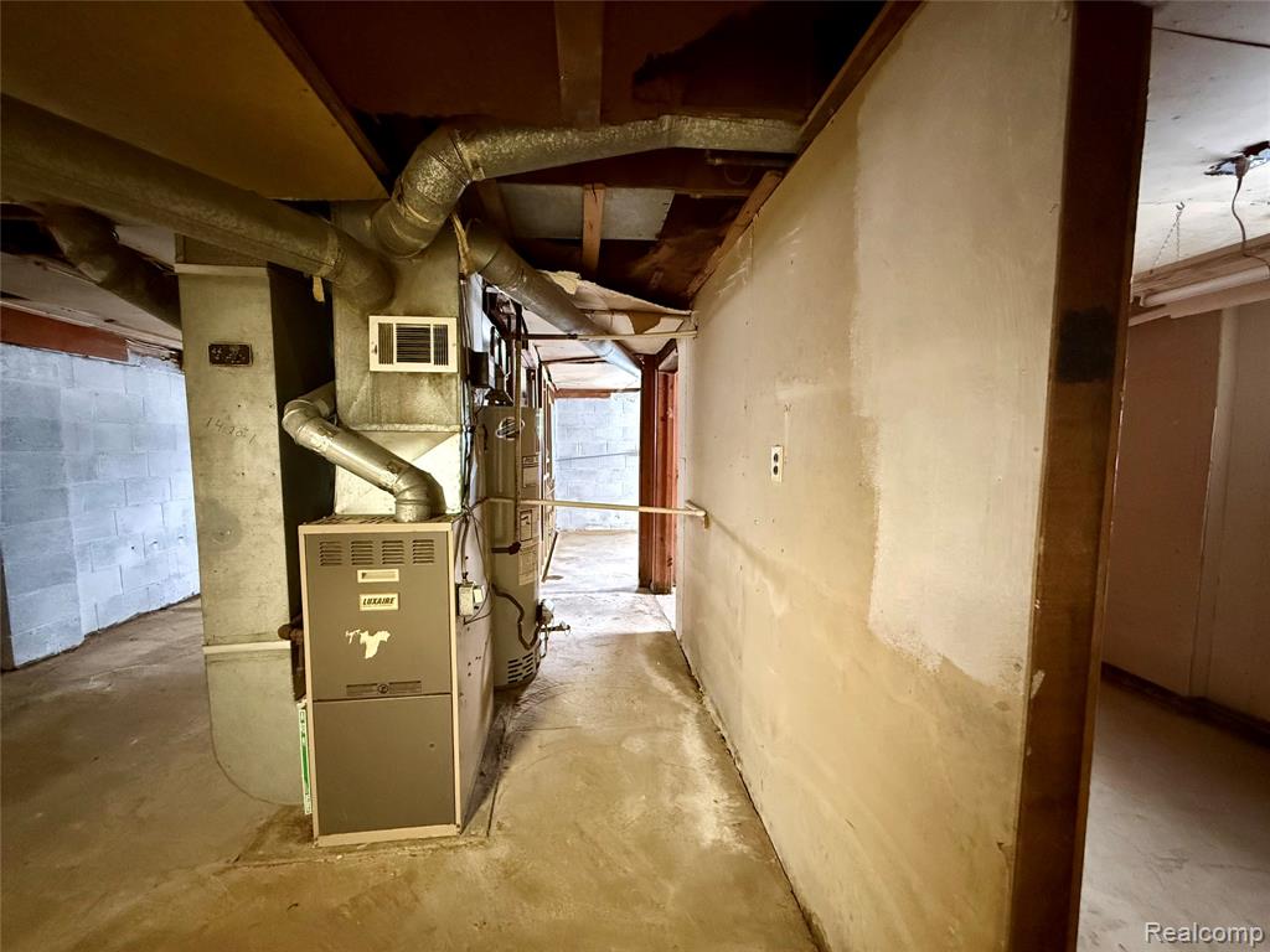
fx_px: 514
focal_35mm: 14
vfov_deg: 85.7
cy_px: 476
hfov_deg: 102.1
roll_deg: -0.8
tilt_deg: -3.4
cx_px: 635
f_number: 2.2
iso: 1250
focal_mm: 2.22
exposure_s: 1/30
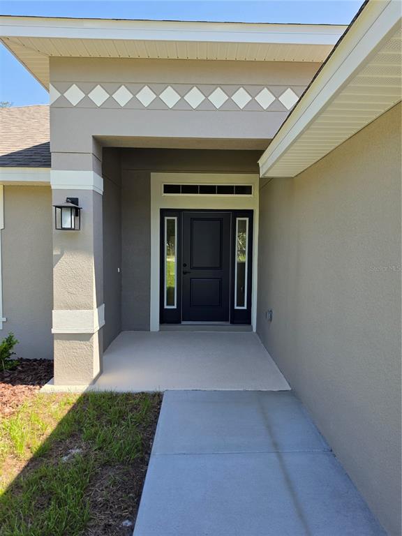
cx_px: 201
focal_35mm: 23
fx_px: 356
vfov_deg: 73.9
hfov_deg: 58.9
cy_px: 268
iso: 64
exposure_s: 1/2082
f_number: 1.4
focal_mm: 6.5
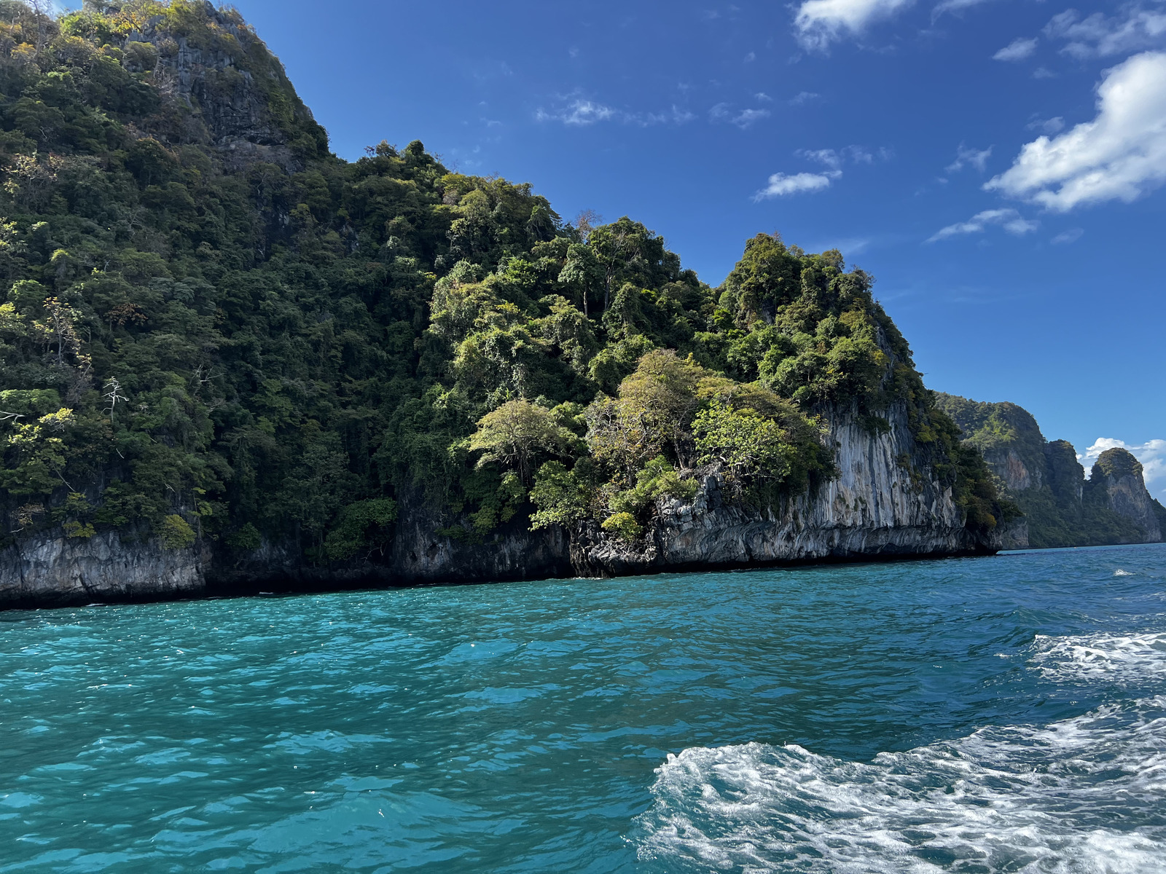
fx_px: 876
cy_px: 437
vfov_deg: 53.1
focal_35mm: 26
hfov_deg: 67.3
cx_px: 583
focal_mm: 5.7
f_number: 1.5
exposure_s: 1/1326
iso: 50
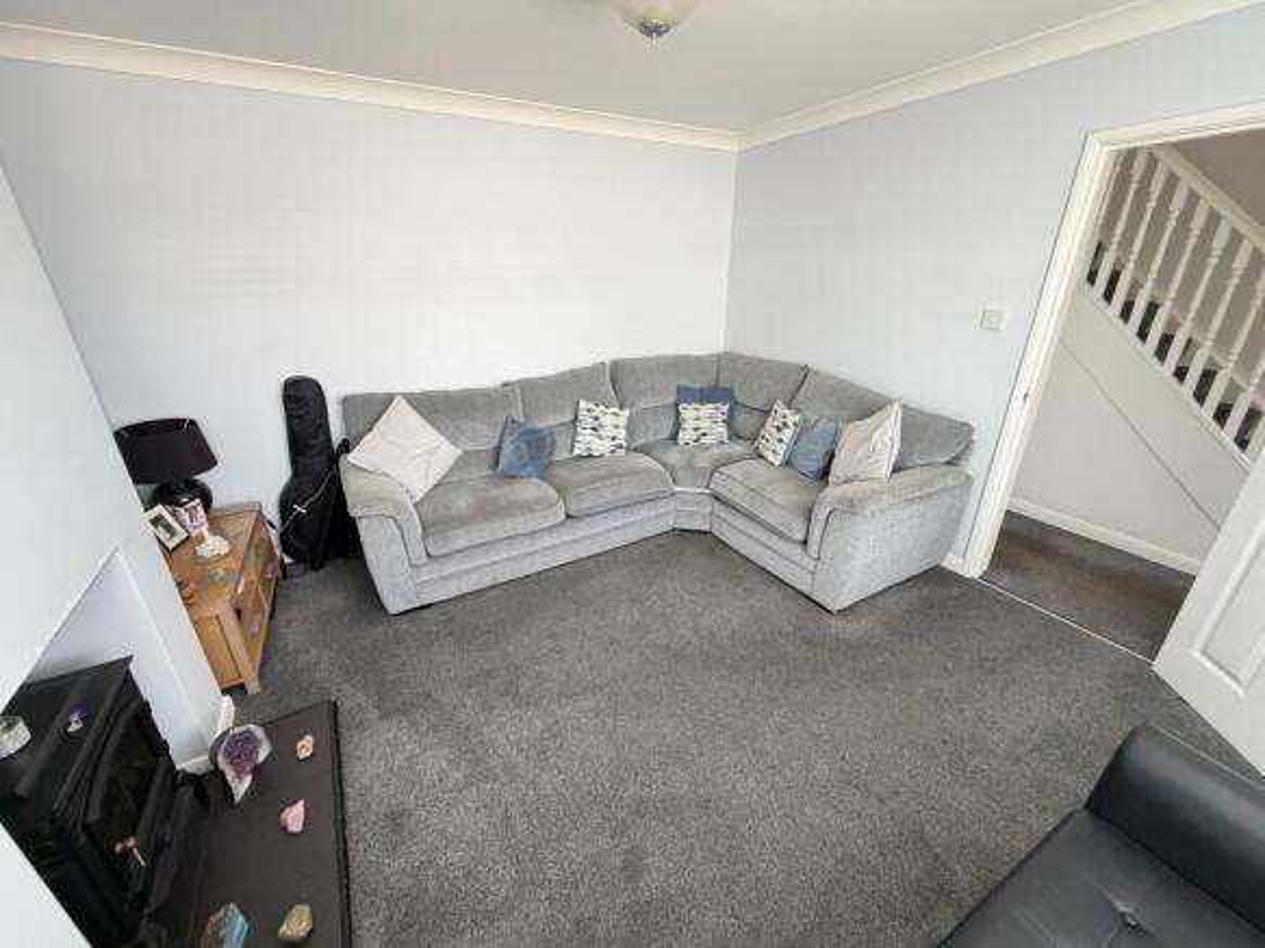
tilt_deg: -22.2
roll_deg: +0.0
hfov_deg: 102.1
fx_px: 512
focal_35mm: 14
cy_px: 474
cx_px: 632
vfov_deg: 85.7
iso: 320
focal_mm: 2.22
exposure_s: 1/60
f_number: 2.2
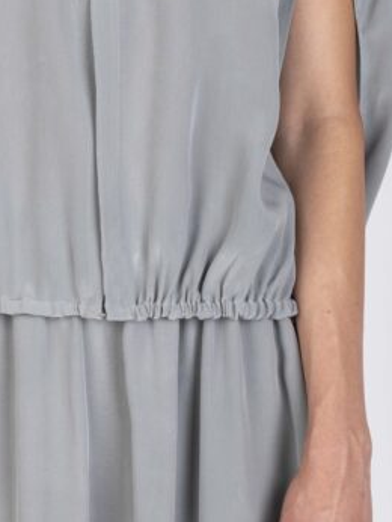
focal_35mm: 165
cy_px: 143
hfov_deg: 9.0
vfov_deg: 11.9
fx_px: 2488
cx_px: 75
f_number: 10
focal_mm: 66
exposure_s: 1/160
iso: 100
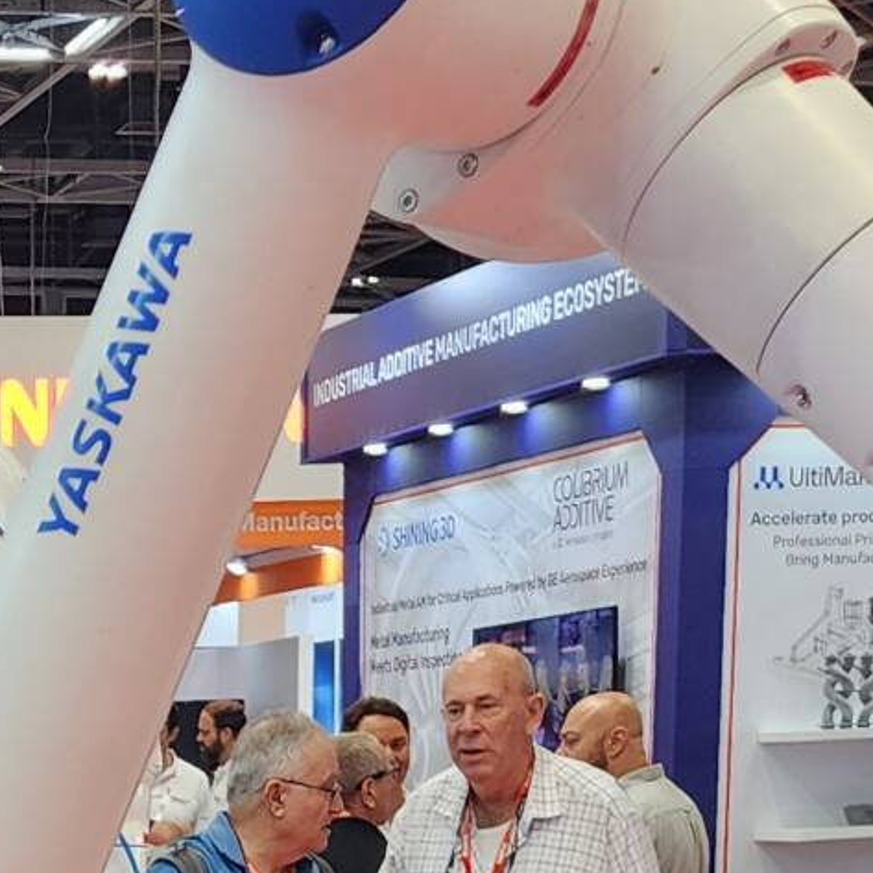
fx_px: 3139
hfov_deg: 15.2
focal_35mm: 110
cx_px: -229
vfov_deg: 14.4
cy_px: 1423
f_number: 1.8
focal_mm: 6.4
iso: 125
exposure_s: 1/100
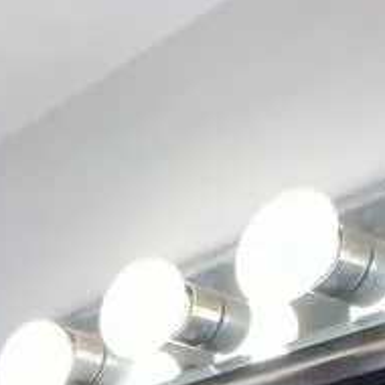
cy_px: 1100
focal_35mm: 78
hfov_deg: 18.2
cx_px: -282
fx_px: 981
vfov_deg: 12.2
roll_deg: -1.9
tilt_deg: -19.3
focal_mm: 2.22
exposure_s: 1/120
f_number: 2.2
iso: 80
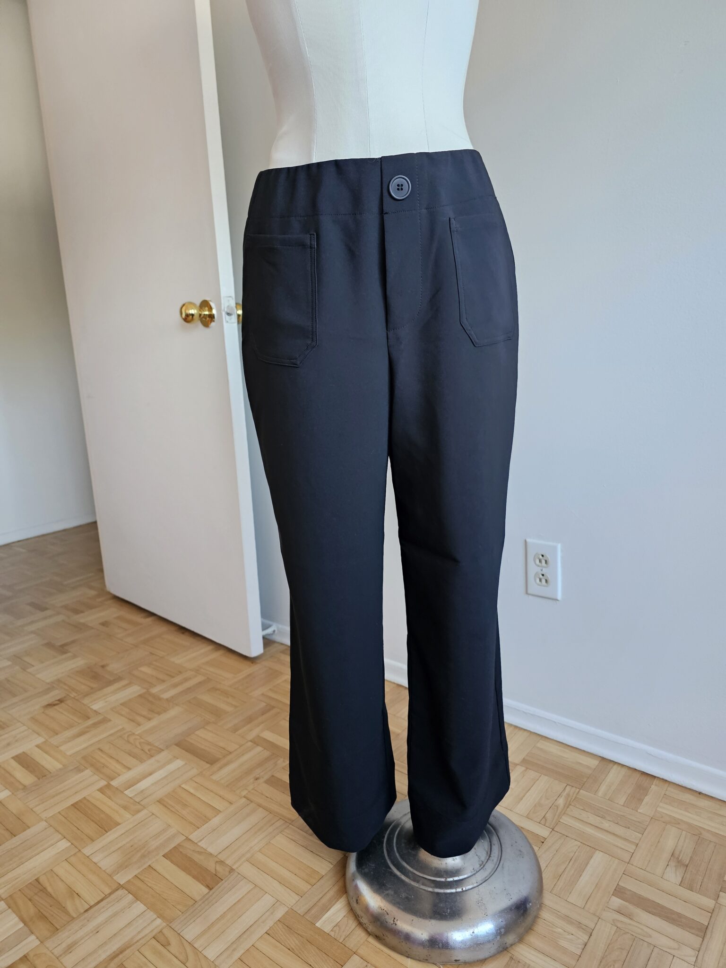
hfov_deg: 58.9
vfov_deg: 73.9
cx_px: 363
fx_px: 643
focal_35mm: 23
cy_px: 484
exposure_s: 1/120
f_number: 1.7
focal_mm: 6.3
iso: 1000
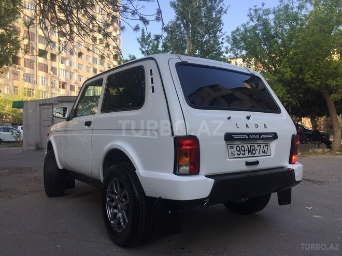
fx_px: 287
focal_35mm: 29
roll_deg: +0.1
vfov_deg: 48.2
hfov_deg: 61.7
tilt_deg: +1.5
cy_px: 128
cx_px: 171
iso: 32
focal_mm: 4.15
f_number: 2.2
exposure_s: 1/471
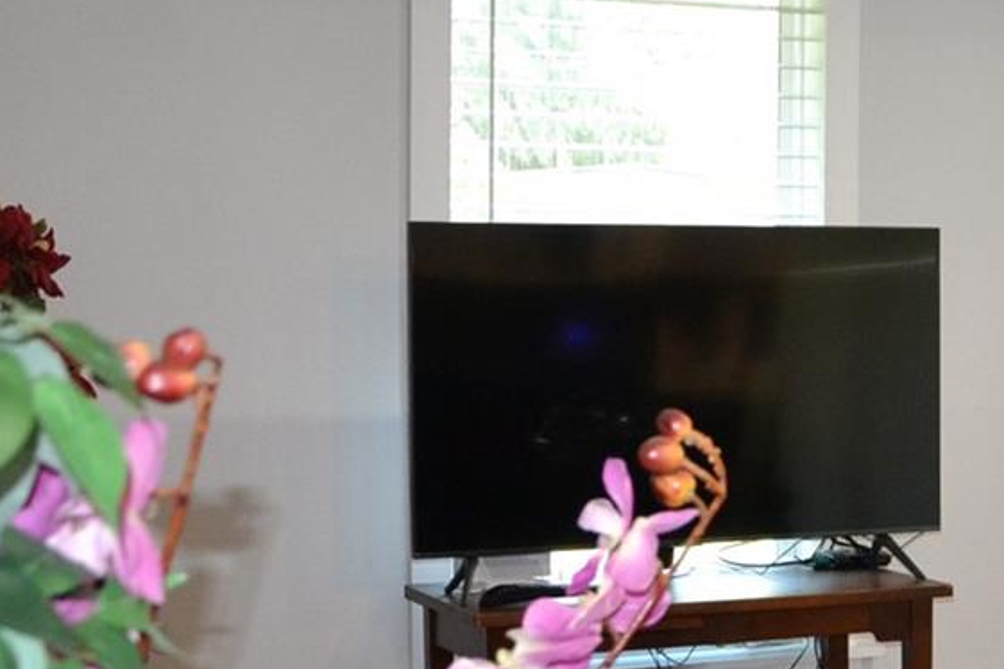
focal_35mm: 77
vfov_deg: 17.7
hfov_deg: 24.2
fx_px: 2147
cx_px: 1160
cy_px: 383
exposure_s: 1/60
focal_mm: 18
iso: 1100
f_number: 3.5
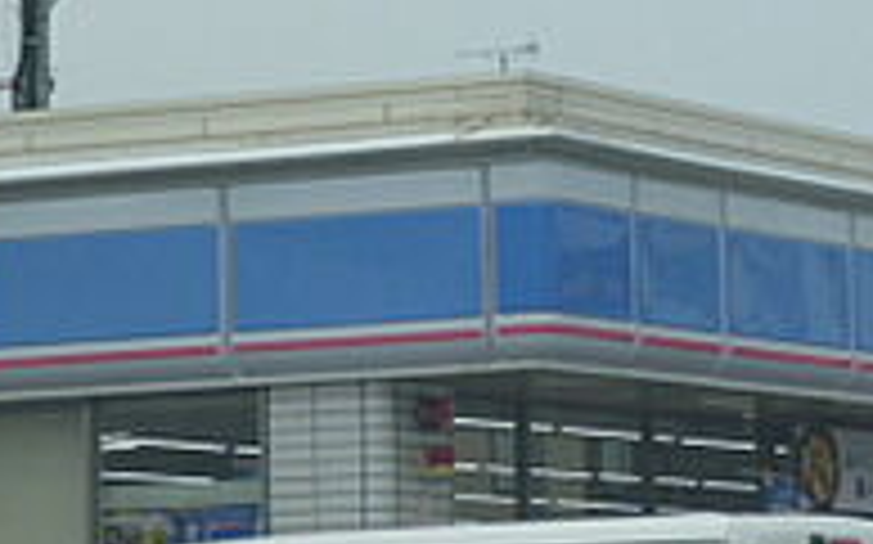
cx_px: 796
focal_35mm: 239
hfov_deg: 8.7
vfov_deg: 5.5
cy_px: 427
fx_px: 5683
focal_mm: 13.2
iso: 100
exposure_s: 1/250
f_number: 4.7
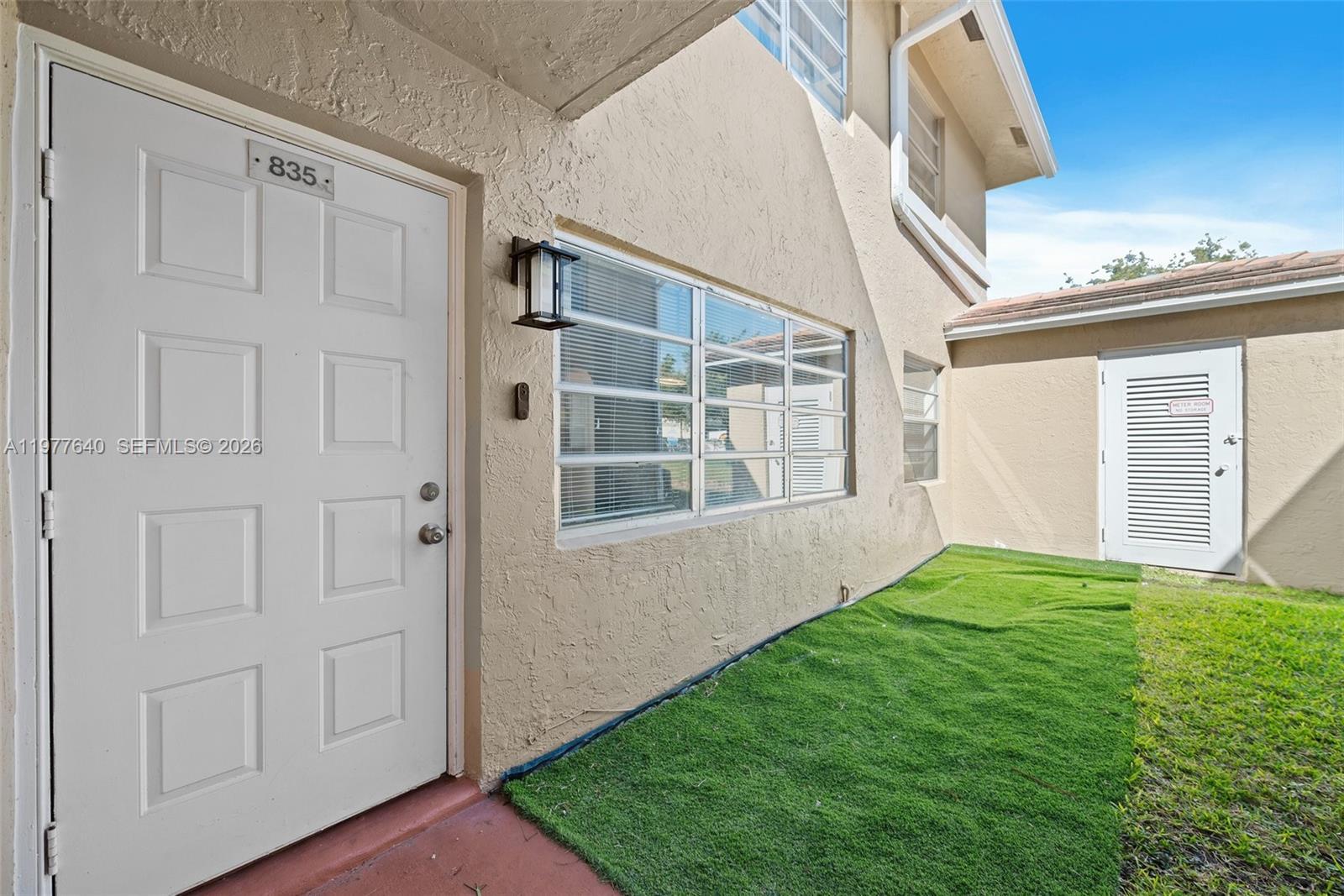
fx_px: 523
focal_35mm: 14
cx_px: 672
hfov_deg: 104.2
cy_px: 448
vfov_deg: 81.2
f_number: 3.2
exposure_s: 1/40
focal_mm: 14
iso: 100
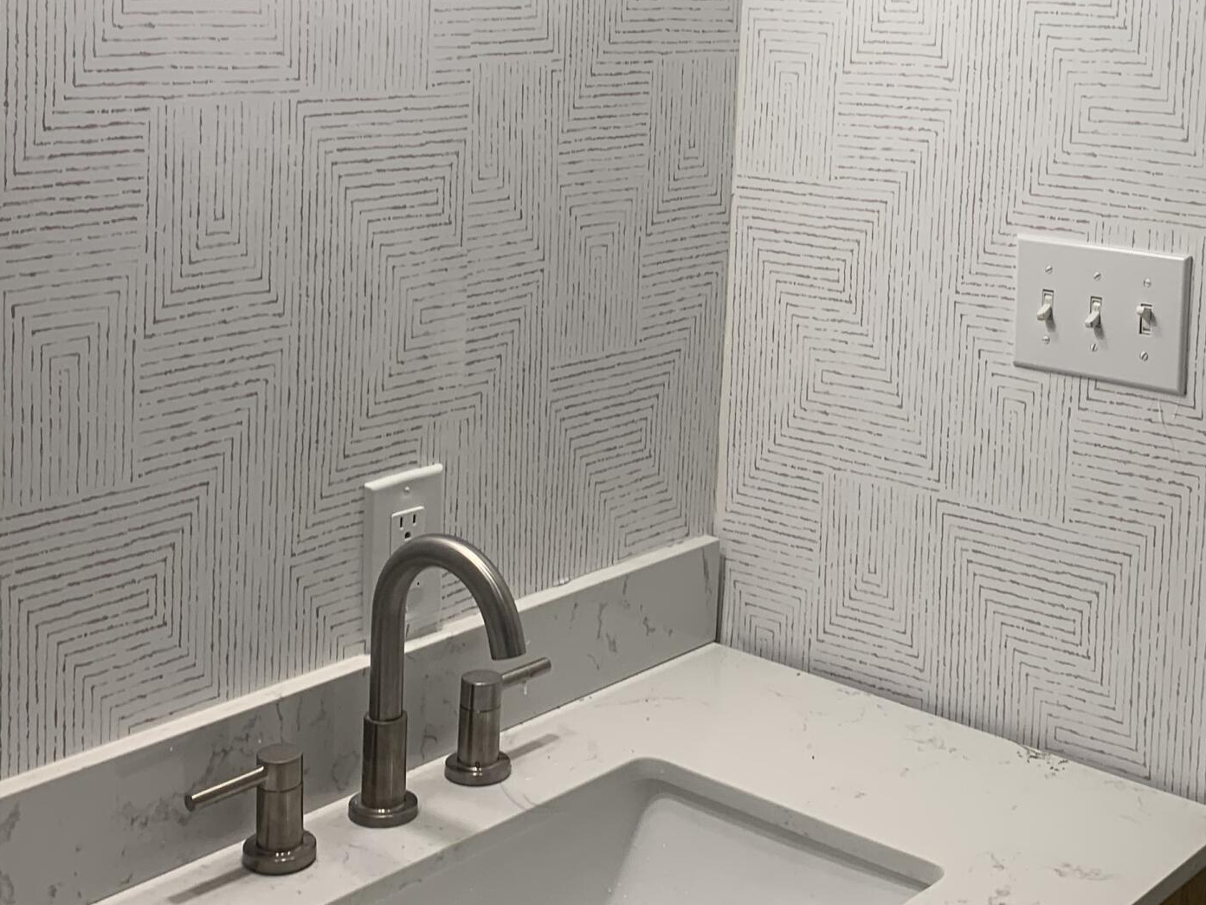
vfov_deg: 25.7
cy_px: 189
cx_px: 791
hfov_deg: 34.1
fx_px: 1951
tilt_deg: -5.6
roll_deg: -2.9
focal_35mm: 56
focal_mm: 4.25
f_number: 1.8
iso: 32
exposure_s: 1/120
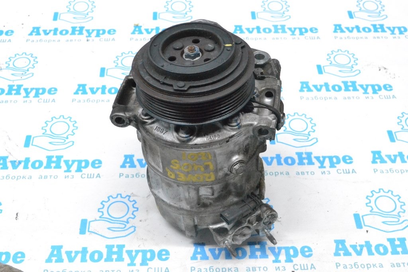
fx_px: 578
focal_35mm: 51
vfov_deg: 26.5
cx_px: 204
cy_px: 136
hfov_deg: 38.9
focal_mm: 34
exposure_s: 1/160
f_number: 9
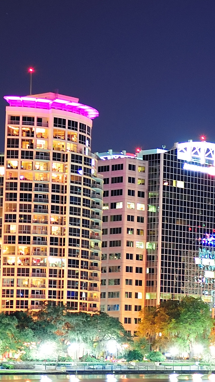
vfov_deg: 17.6
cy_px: 285
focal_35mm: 121
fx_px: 1226
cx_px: 612
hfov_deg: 8.6
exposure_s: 10
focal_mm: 32
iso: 200
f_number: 4
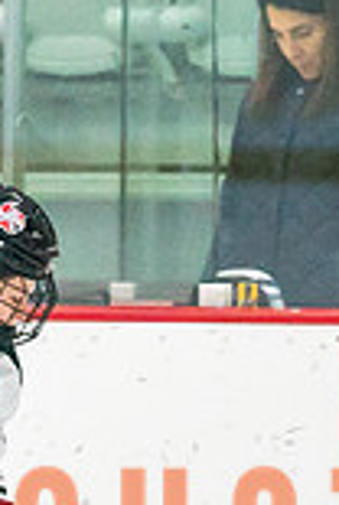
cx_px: -177
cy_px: 710
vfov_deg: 1.5
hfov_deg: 1.0
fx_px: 18983
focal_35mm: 1350
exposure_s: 1/1000
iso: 3200
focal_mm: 200
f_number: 2.8
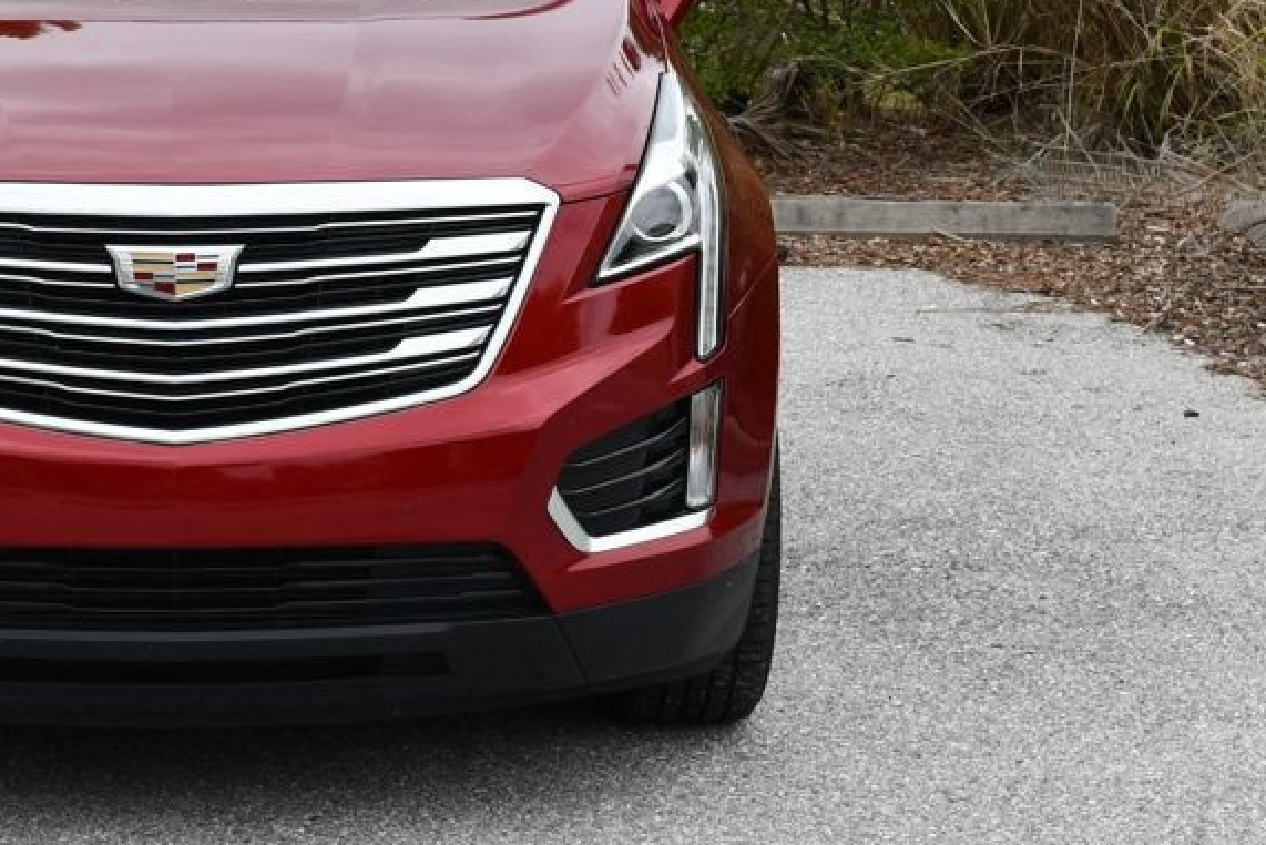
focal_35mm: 122
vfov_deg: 11.2
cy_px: 213
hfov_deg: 16.6
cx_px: 206
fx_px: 4291
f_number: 8
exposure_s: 1/250
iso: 140
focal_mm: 34
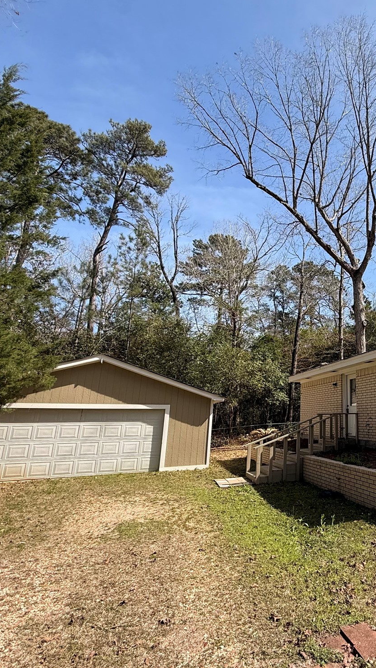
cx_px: 339
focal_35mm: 21
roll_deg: +0.1
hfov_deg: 48.0
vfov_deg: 83.8
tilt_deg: +14.5
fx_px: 372
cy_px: 327
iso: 50
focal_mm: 2.22
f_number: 2.2
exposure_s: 1/1464
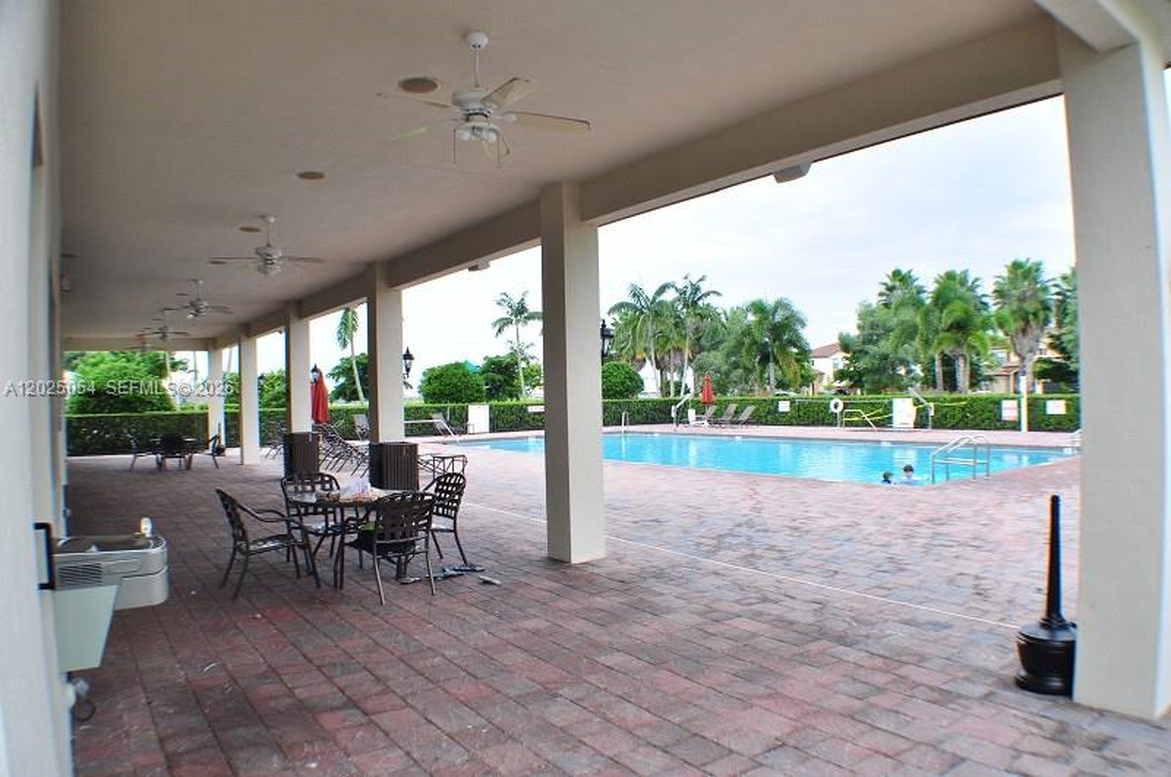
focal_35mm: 30
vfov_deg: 43.5
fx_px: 974
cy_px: 388
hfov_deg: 62.0
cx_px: 586
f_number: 6.3
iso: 200
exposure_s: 1/160
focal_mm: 20
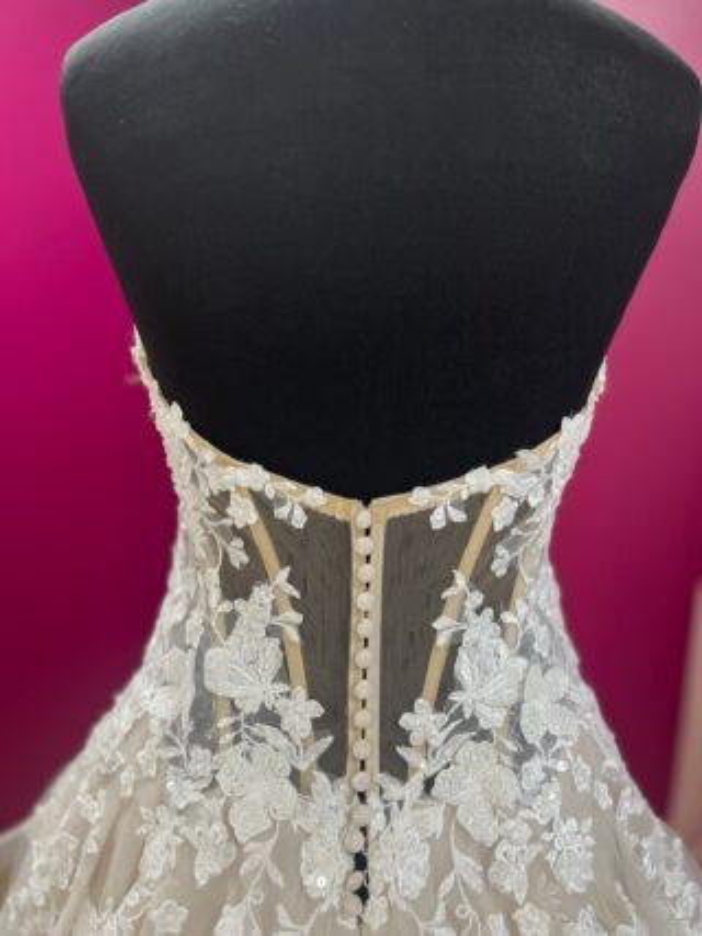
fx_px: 703
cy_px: 468
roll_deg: +0.2
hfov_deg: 53.0
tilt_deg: -11.0
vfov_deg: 67.3
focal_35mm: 26
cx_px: 351
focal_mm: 5.1
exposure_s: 1/50
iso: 125
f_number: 1.6
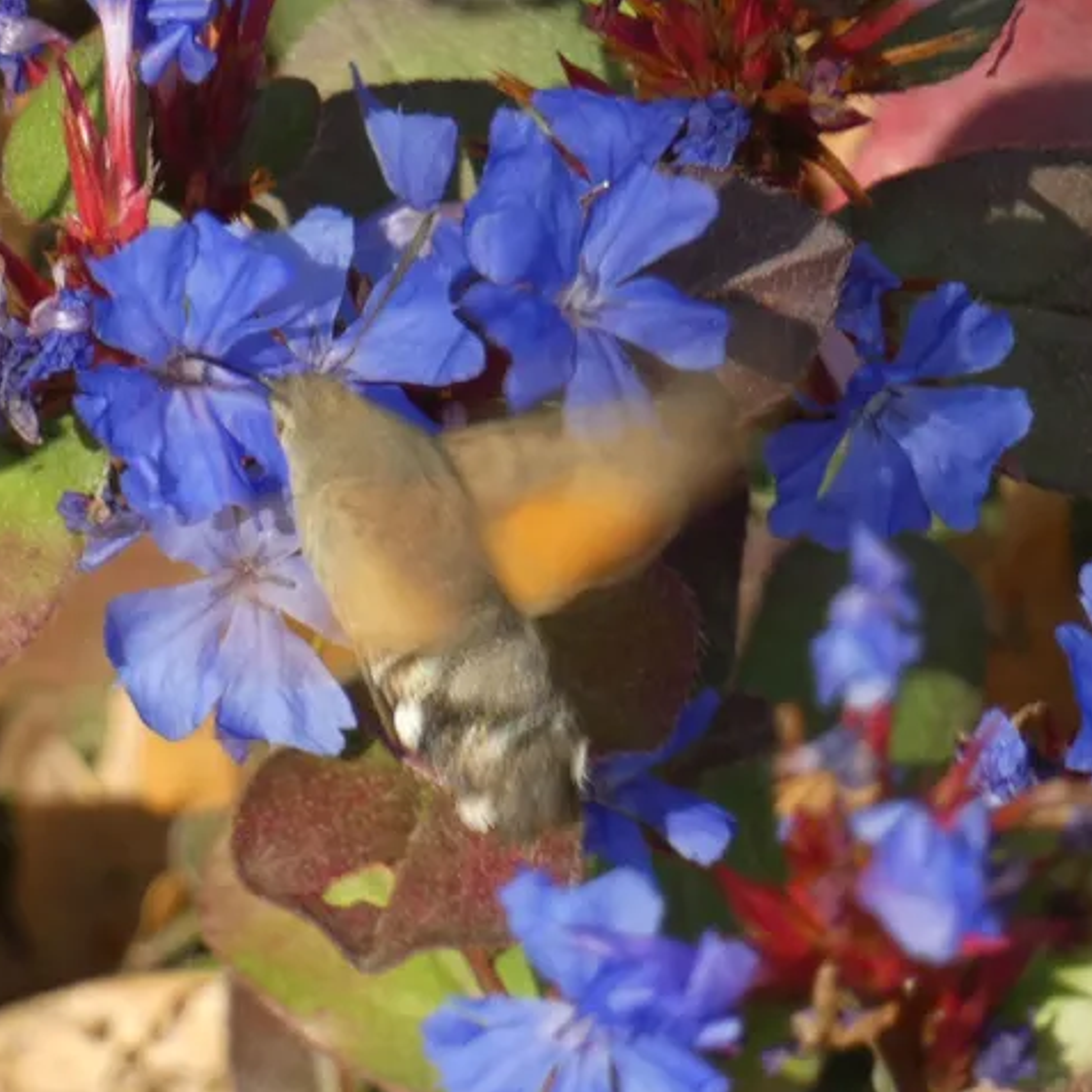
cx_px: 378
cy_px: 547
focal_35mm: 556
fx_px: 19844
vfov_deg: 3.2
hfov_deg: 3.2
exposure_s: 1/100
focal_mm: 84
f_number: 5.6
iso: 100
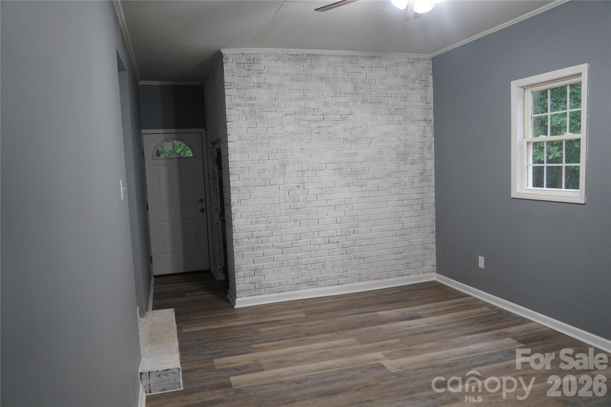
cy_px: 204
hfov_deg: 67.4
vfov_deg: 47.9
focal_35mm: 27
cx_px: 306
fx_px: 458
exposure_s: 1/30
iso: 1000
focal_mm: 18
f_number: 3.5
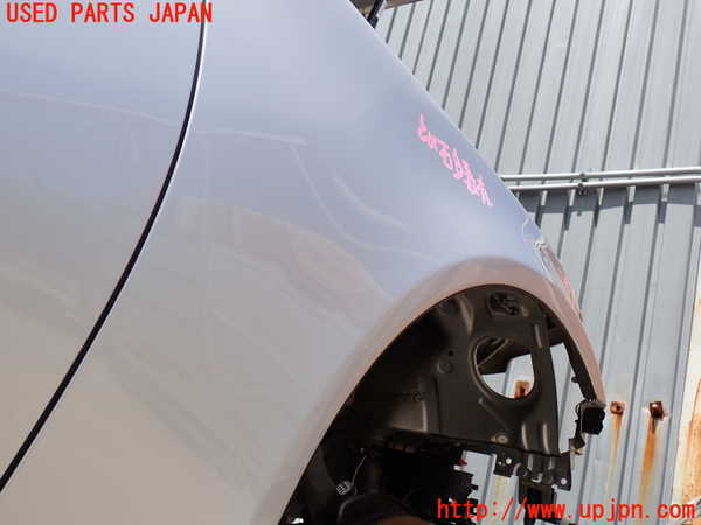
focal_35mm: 36
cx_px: 350
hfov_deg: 51.4
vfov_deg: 39.7
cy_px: 262
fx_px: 729
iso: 100
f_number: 3.5
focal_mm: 6.37
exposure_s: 1/640
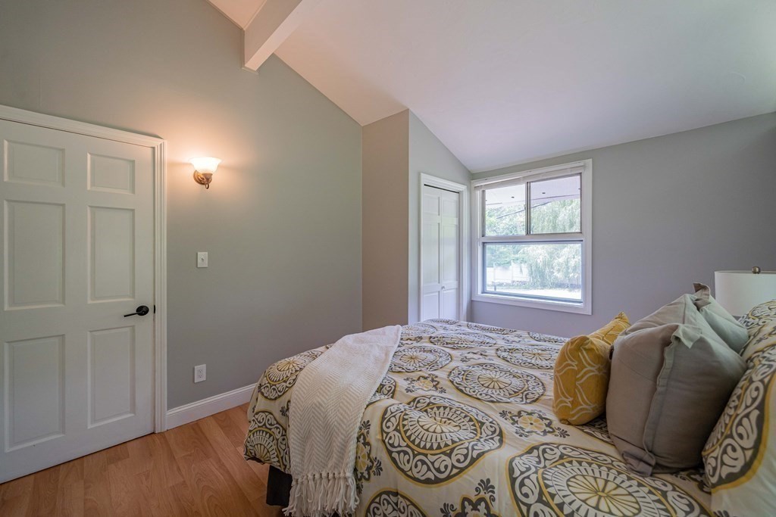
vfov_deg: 81.2
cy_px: 258
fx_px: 302
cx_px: 388
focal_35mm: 14
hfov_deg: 104.2
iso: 800
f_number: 5.6
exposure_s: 1/80
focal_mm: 14
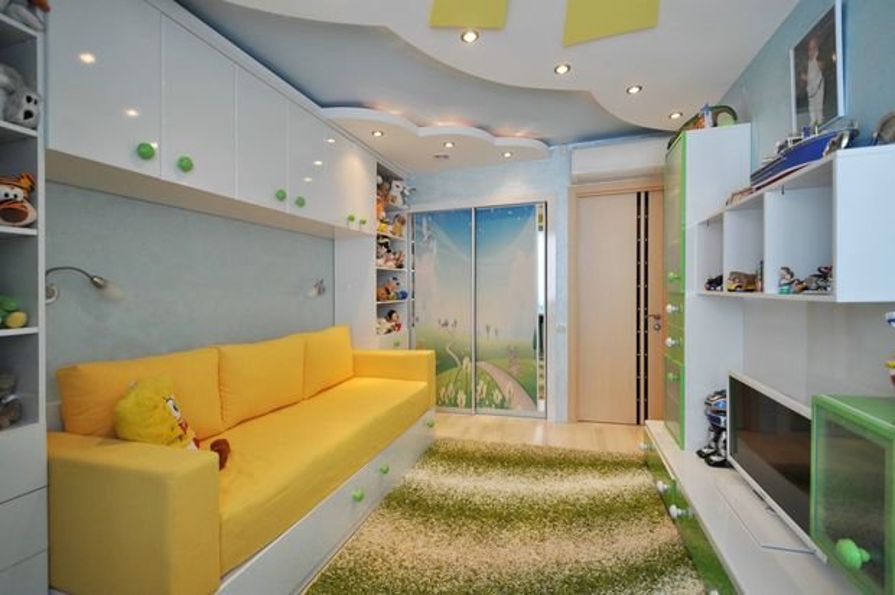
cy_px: 298
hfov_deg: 100.4
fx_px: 373
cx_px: 448
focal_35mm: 15
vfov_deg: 77.2
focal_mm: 10
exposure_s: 1/60
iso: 500
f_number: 4
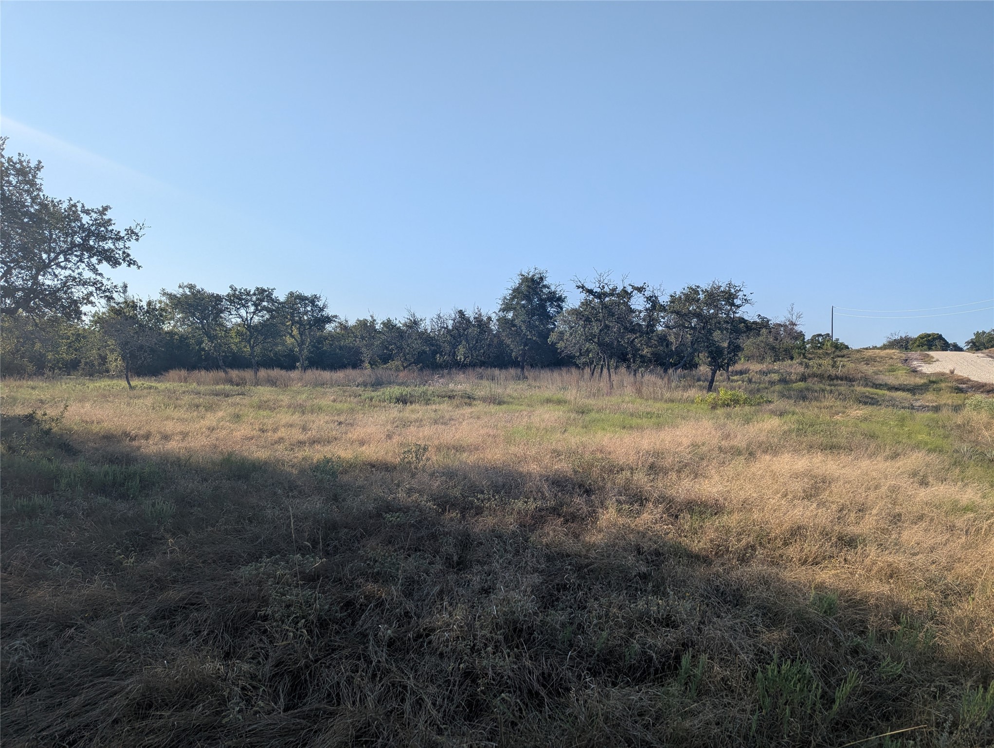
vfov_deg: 56.9
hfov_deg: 71.5
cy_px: 374
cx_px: 497
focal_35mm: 24
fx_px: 690
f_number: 1.85
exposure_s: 1/2762
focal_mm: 6.81
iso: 47
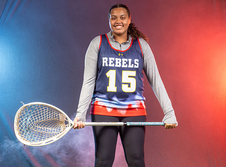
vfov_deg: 13.9
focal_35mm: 105
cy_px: 71
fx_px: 684
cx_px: 129
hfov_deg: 18.8
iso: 64
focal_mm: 86
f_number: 6.3
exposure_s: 1/200
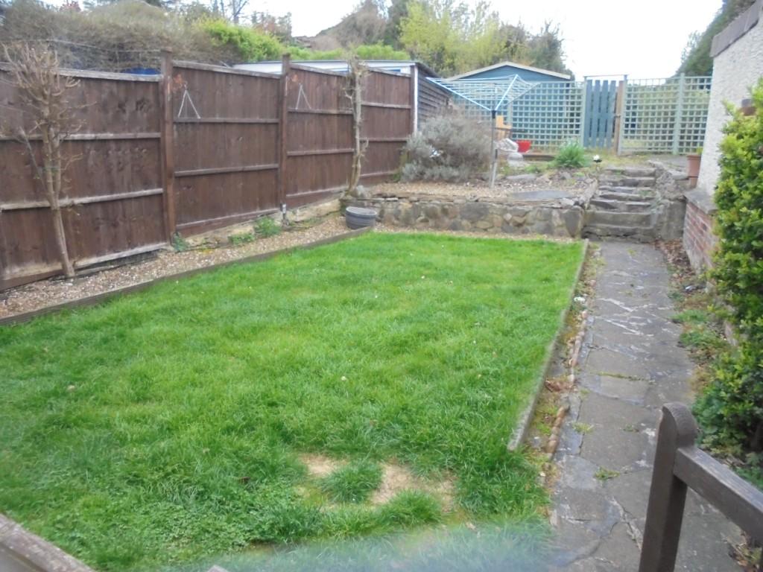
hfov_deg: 67.3
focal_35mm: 26
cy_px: 286
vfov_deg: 53.1
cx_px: 382
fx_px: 573
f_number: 3.5
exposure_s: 1/125
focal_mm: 4.6
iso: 400
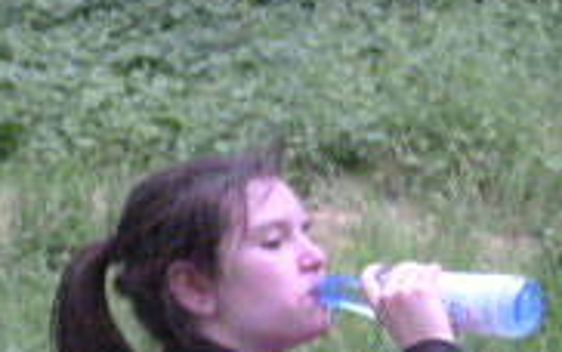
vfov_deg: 5.5
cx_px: 960
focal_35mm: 235
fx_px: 3602
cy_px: 547
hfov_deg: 8.6
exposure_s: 1/15
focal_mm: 11.3
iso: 1250
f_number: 3.3
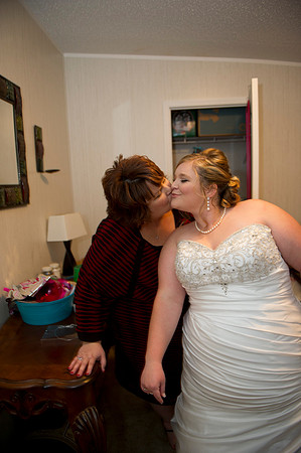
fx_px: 302
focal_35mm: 24
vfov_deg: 73.8
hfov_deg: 53.0
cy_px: 226
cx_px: 150
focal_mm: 24
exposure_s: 1/60
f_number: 2.8
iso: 640
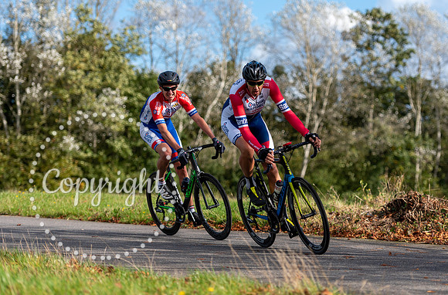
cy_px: 117
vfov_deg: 10.9
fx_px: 1552
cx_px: 266
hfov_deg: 16.4
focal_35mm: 125
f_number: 2.8
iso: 160
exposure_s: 1/3200
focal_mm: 105
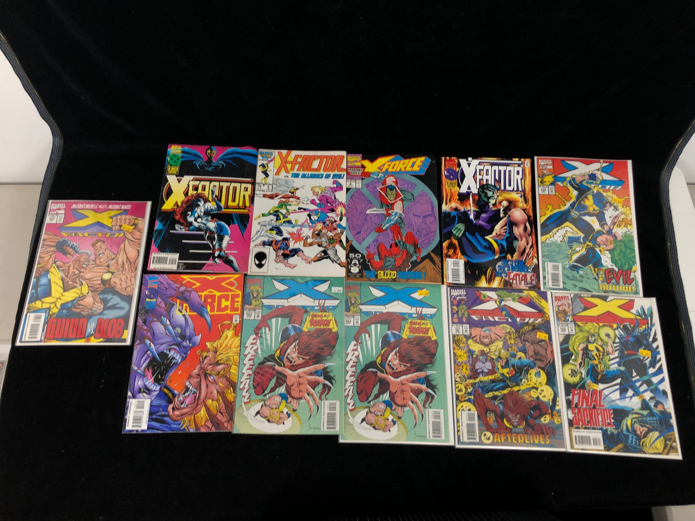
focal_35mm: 28
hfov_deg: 63.4
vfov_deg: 49.7
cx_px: 348
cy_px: 260
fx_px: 562
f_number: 1.8
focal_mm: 4
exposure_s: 1/15
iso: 40
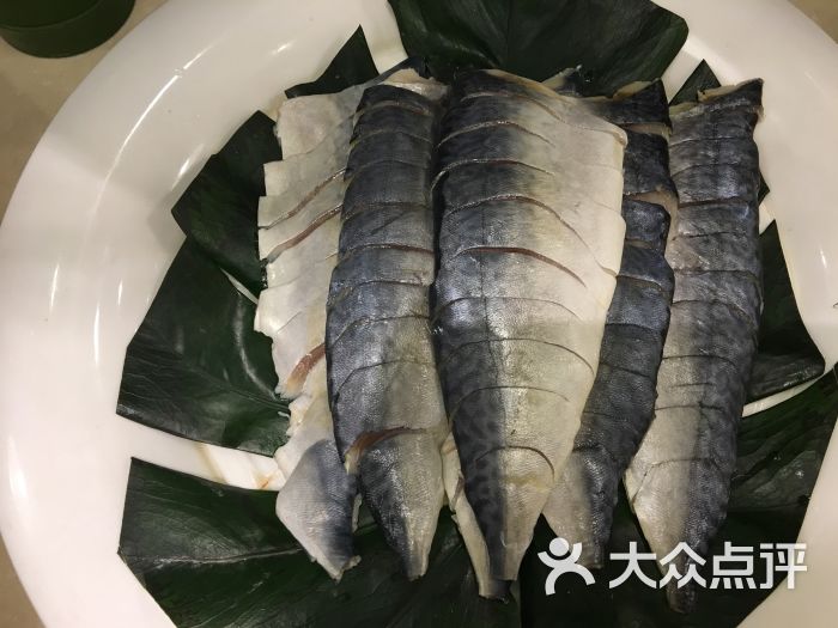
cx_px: 419
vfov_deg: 48.2
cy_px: 314
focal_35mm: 29
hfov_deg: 61.7
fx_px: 702
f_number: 2.2
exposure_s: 1/17
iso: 40
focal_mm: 4.15
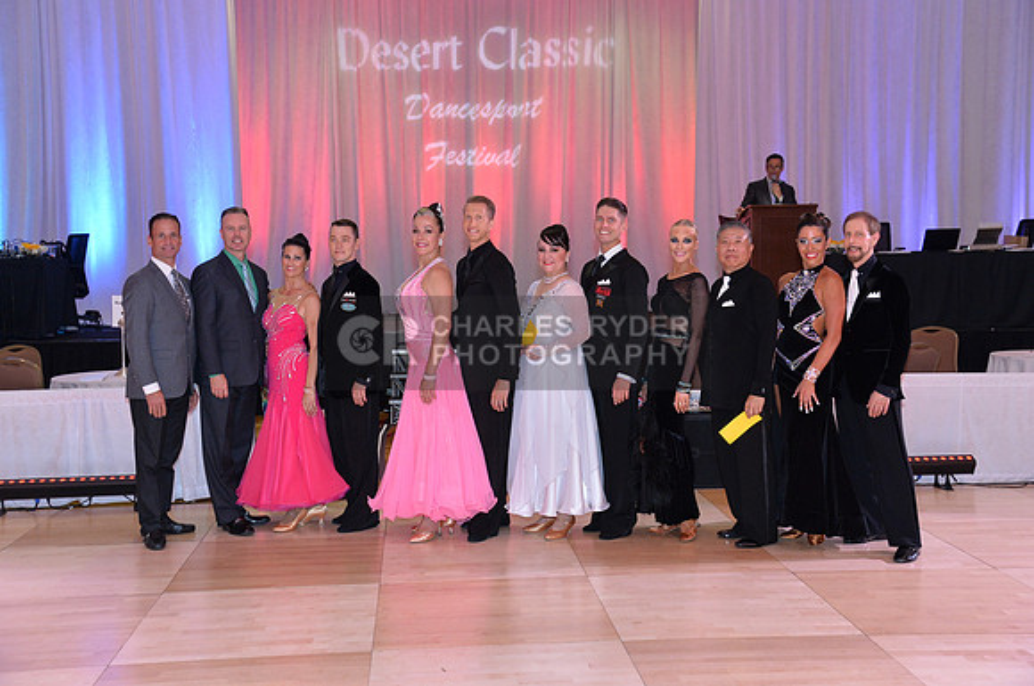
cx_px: 517
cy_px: 343
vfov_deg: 30.4
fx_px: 1262
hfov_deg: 44.6
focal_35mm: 44
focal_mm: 44
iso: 2000
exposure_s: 1/250
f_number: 5
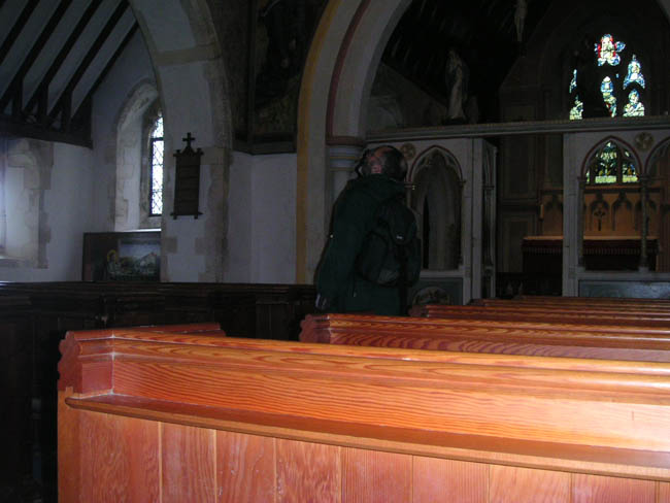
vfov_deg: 37.7
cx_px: 335
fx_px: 736
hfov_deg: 49.0
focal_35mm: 38
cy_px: 252
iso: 160
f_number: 2.8
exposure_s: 1/45
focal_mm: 6
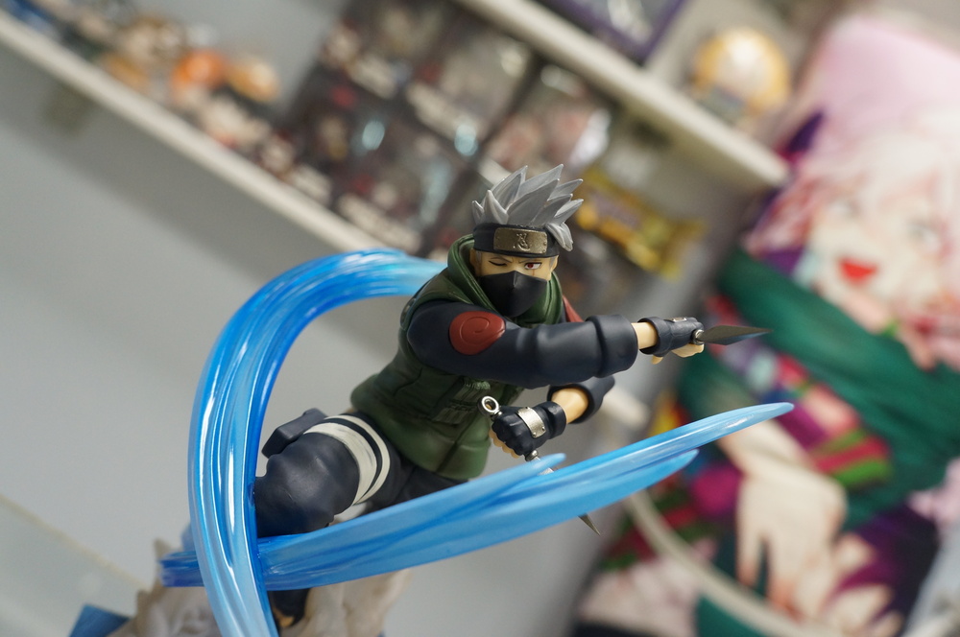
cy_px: 318
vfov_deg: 41.6
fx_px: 839
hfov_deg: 59.6
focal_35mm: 32
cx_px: 480
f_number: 4
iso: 1250
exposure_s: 1/60
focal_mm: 21
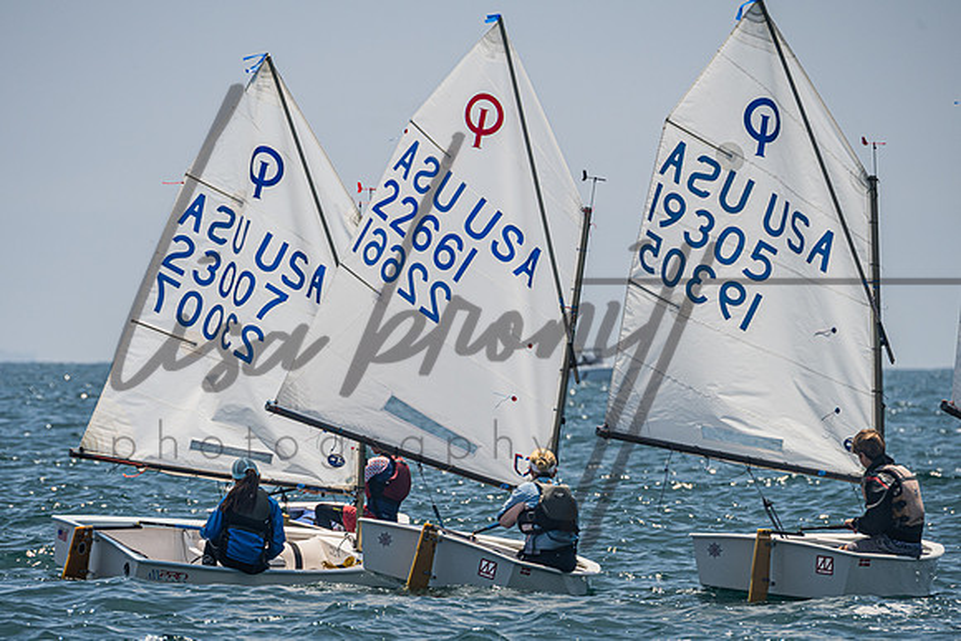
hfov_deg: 5.6
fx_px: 9878
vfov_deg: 3.7
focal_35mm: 370
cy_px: 433
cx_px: 439
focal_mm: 270
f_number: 8
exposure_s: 1/1600
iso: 250
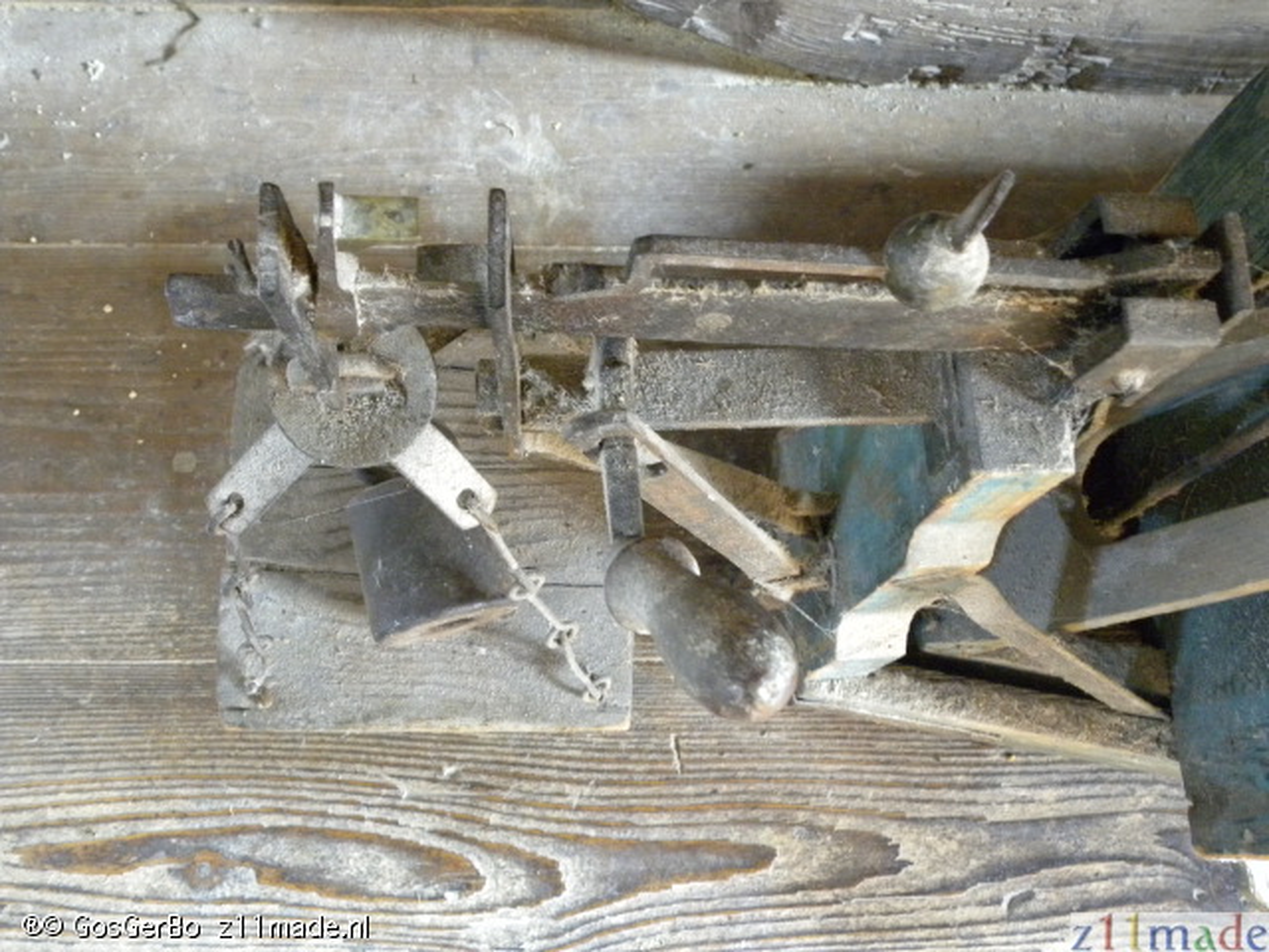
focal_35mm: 37
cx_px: 634
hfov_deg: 50.1
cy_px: 476
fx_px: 1356
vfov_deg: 38.7
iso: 596
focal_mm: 6.6
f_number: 3.2
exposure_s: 1/9.5
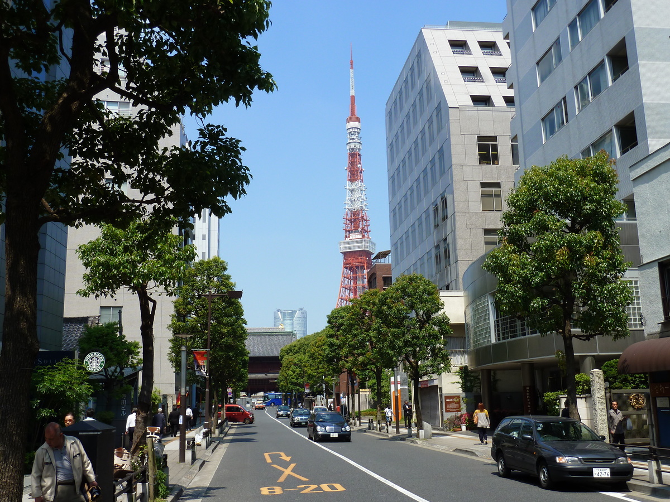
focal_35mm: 37
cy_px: 251
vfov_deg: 38.7
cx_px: 335
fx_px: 716
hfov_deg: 50.1
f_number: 4
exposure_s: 1/500
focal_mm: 6.1
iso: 80
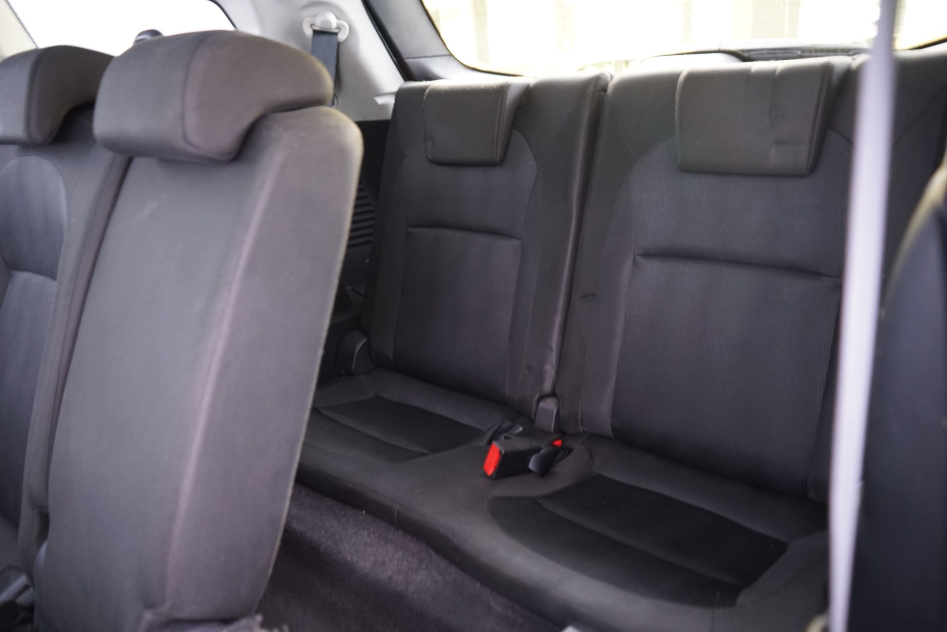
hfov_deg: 65.5
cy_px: 316
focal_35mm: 28
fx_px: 737
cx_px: 474
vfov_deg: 46.4
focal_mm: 28
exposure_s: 1.3
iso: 1250
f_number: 3.5
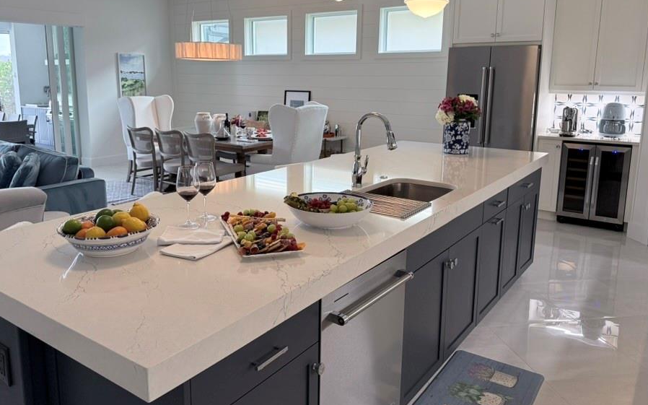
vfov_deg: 43.0
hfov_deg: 64.6
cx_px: 300
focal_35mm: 29
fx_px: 512
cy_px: 166
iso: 160
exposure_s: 1/120
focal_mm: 6.76
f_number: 1.78
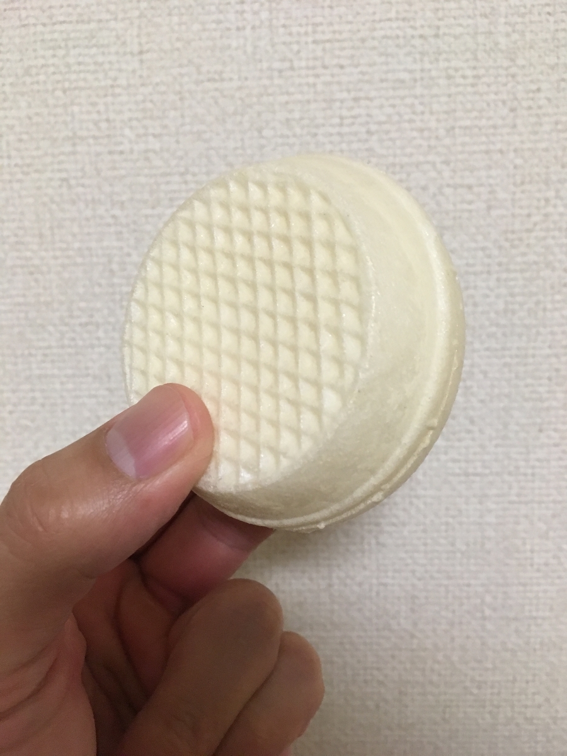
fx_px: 633
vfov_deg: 61.7
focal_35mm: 29
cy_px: 378
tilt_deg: -10.1
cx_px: 284
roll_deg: +2.3
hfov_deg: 48.2
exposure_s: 1/24
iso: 200
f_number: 2.2
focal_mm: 4.15
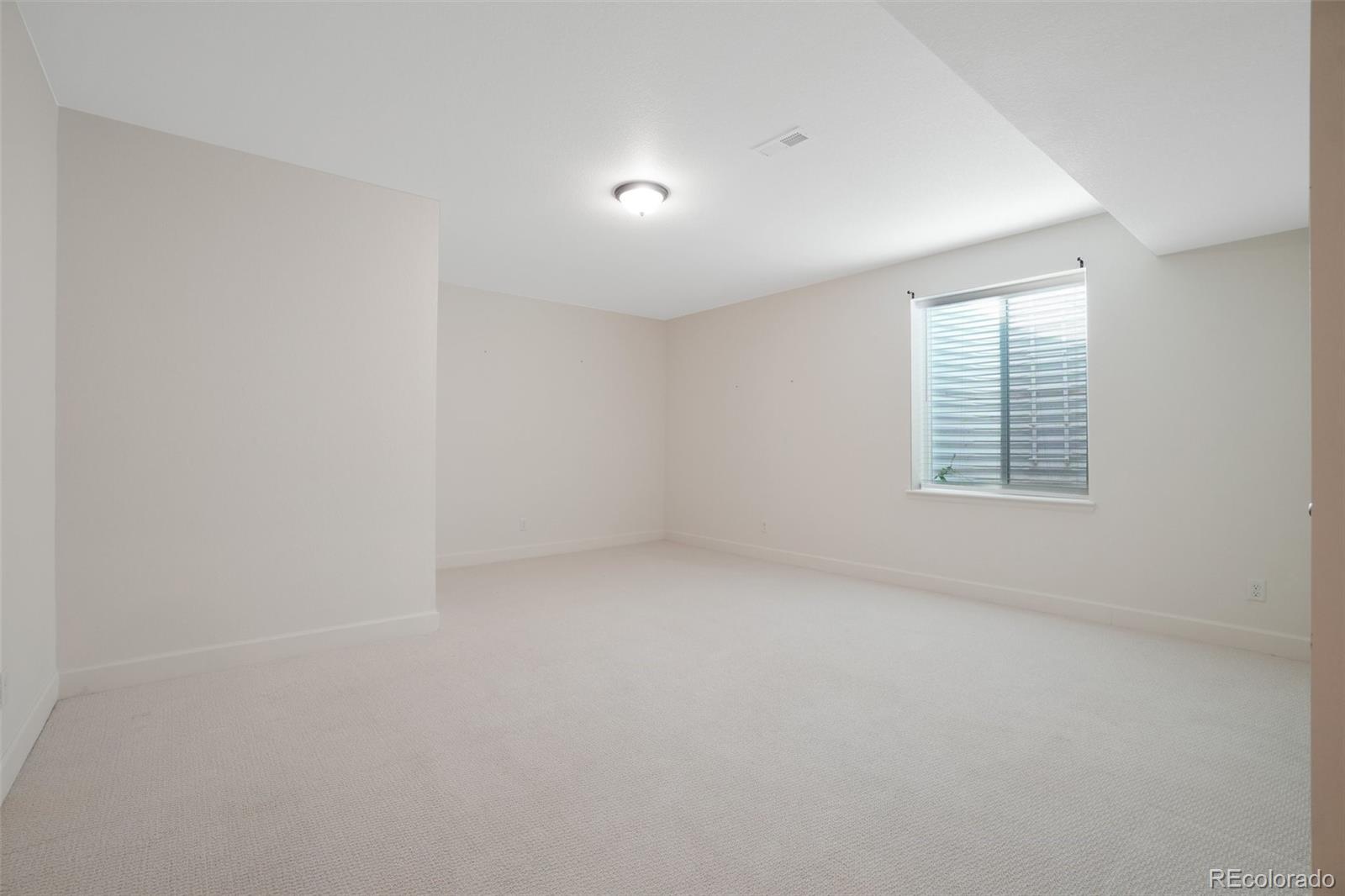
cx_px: 672
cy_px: 448
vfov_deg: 77.3
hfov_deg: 100.4
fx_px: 560
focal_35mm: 15
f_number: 8
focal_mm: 10
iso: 400
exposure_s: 1/15
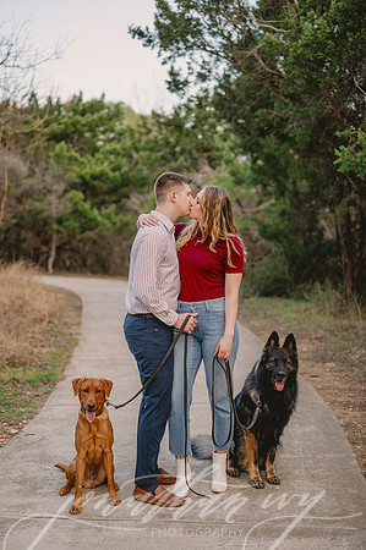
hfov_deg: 26.9
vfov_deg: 39.6
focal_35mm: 50
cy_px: 275
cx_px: 183
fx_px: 764
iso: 250
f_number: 2
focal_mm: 50
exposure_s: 1/400
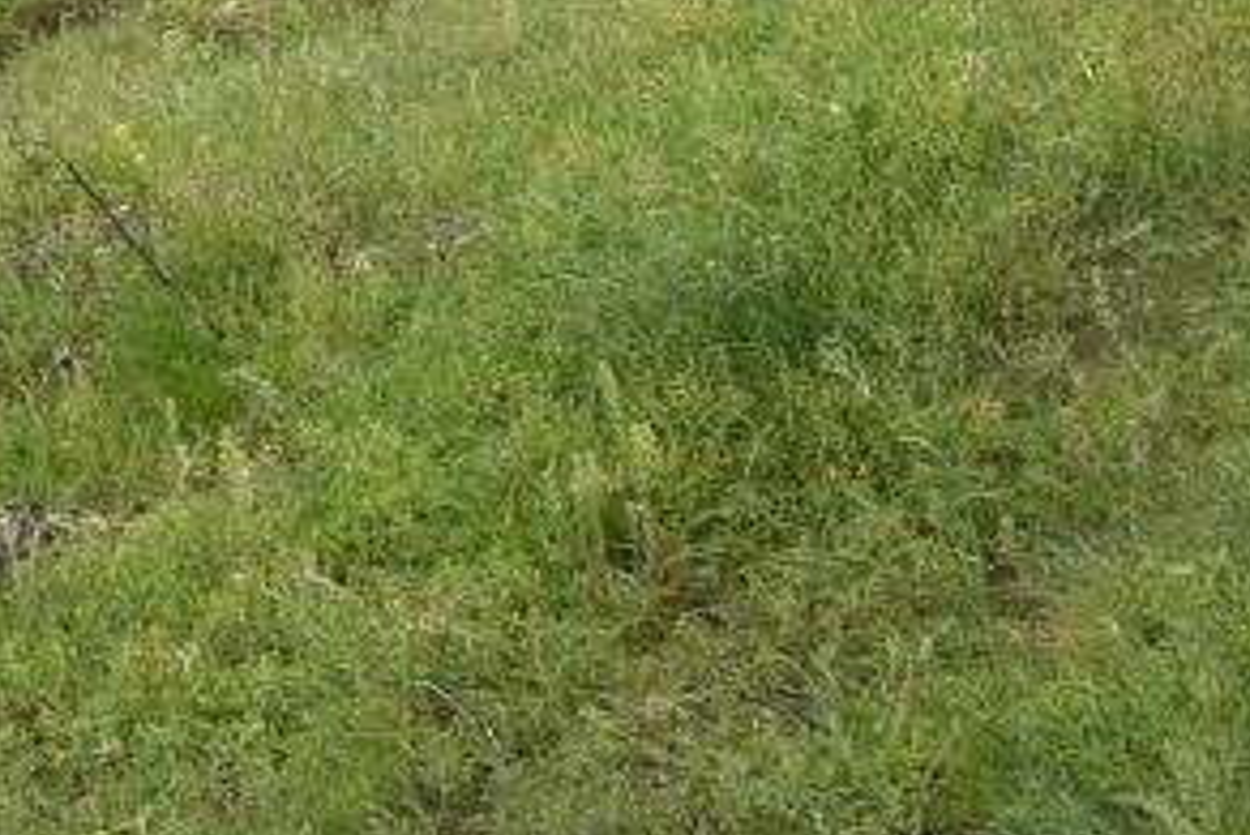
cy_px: -692
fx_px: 4794
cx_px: 505
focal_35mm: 138
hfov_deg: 14.8
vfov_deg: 9.5
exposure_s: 1/400
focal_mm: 31
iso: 800
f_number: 13
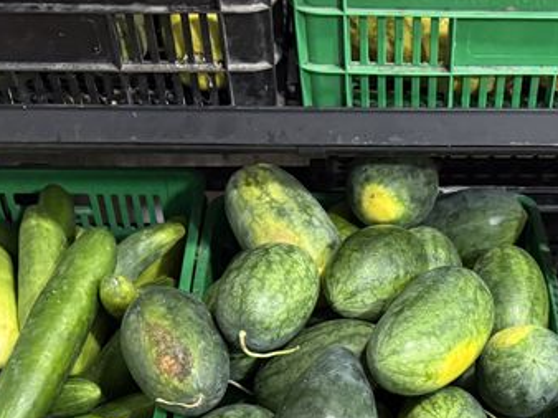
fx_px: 1031
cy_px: 516
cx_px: 408
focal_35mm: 64
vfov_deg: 21.1
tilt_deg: -46.5
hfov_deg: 29.9
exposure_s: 1/50
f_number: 1.78
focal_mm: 6.76
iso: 640
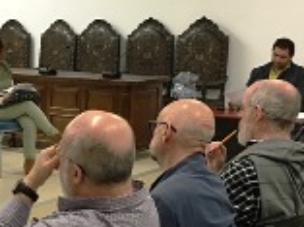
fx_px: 727
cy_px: 147
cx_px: 27
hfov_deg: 23.0
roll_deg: -0.9
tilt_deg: -9.4
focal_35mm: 83
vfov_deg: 17.7
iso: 100
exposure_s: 1/17
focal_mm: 4.15
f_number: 2.2
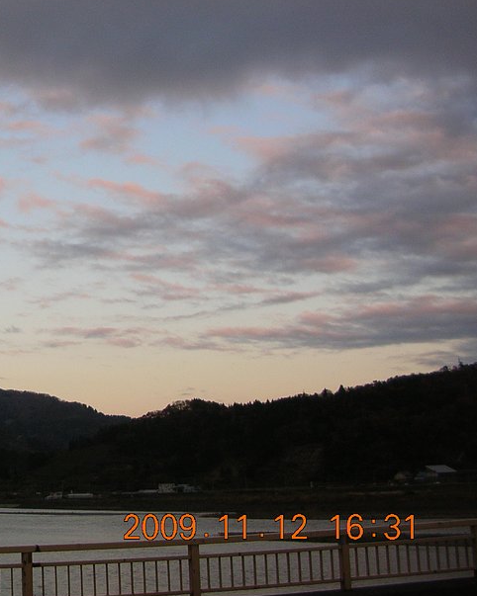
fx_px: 1024
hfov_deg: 24.7
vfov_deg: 32.4
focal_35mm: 58
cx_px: -23
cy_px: 227
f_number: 2.8
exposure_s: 1/195
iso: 50
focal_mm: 5.8
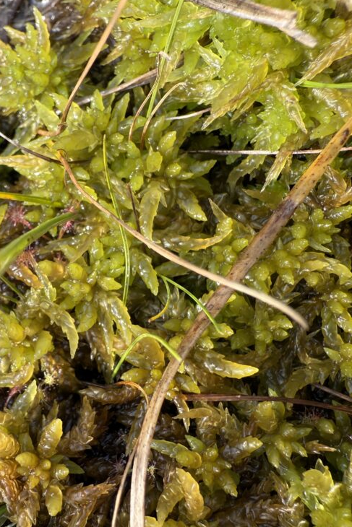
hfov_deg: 36.7
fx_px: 513
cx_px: 74
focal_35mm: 35
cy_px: 261
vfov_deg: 54.4
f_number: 2.2
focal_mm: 2.22
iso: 40
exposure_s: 1/201
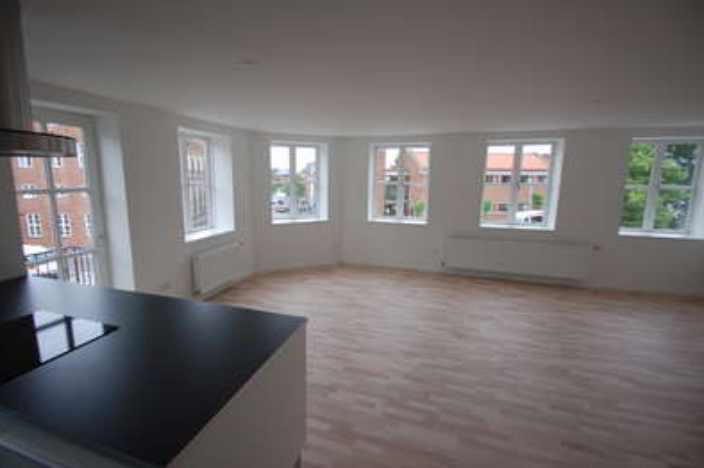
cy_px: 235
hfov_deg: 96.7
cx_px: 336
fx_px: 313
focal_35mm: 16
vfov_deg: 73.6
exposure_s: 1/100
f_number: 3.5
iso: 200
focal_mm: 10
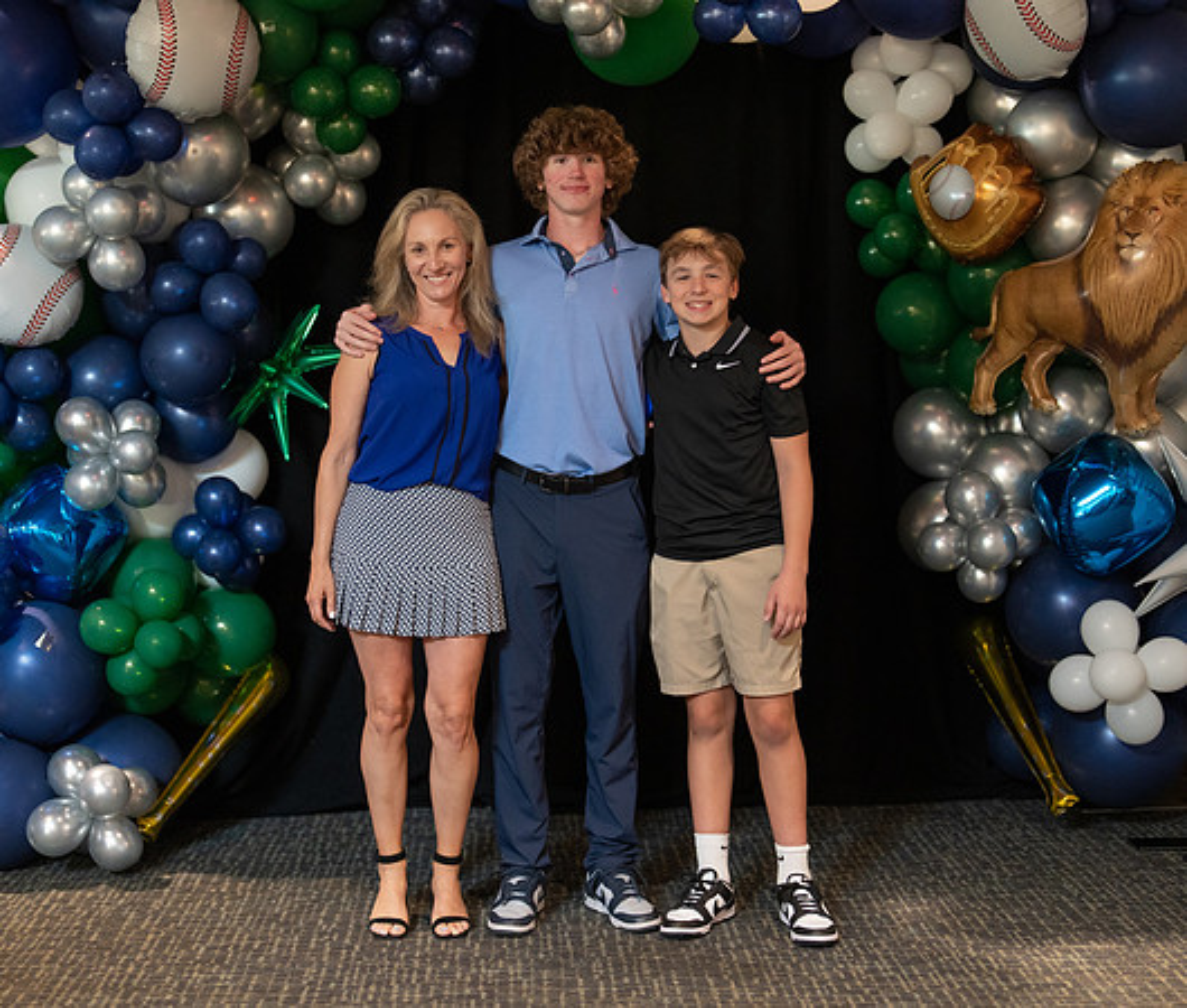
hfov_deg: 31.5
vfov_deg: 26.9
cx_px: 597
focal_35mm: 58
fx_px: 2104
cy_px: 504
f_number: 1.2
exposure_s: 1/320
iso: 1600
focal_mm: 50
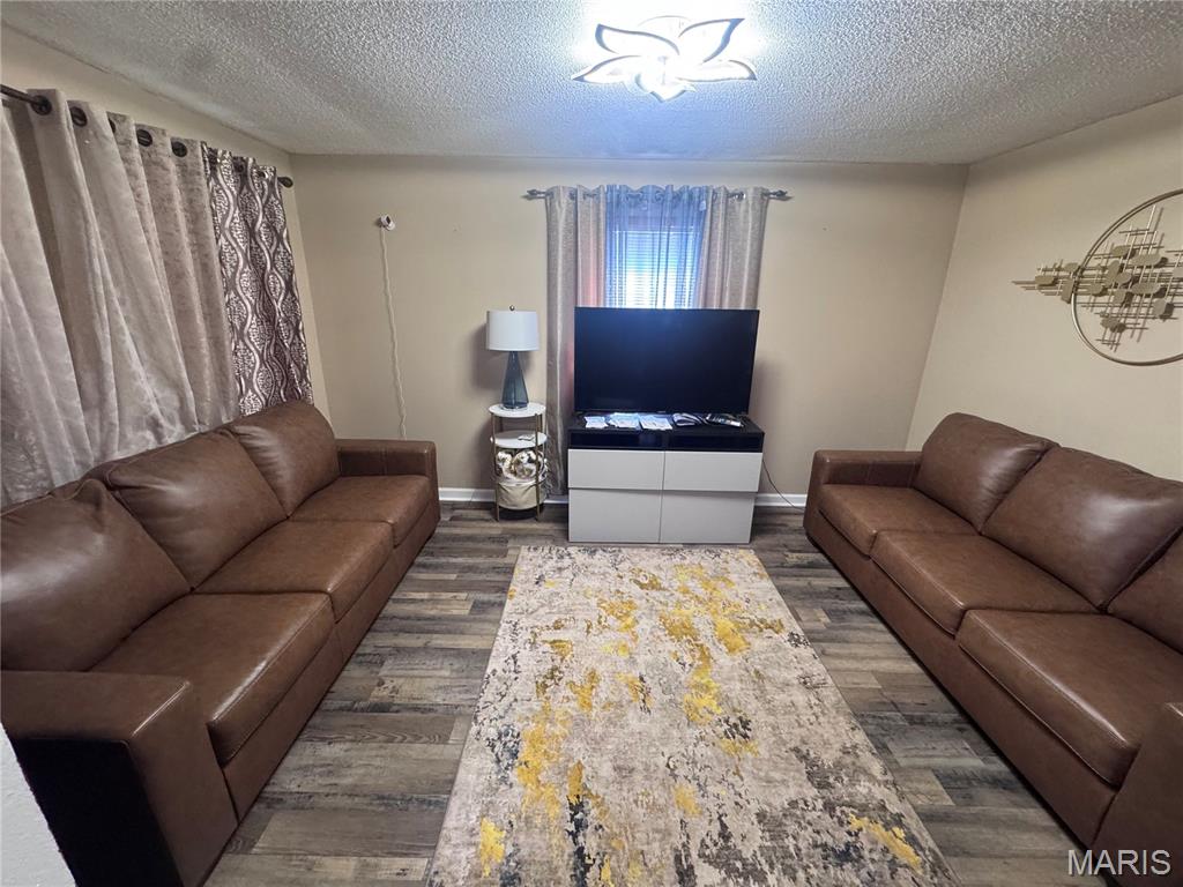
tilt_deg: -16.5
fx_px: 478
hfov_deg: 102.1
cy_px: 444
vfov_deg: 85.7
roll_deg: -0.5
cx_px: 592
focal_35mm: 14
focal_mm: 2.22
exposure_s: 1/60
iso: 320
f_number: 2.2
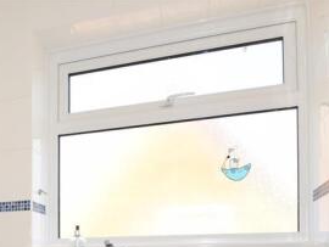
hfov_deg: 50.3
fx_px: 333
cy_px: 263
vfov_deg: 35.6
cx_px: 80
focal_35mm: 35
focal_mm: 10
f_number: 9
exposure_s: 1/125
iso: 400
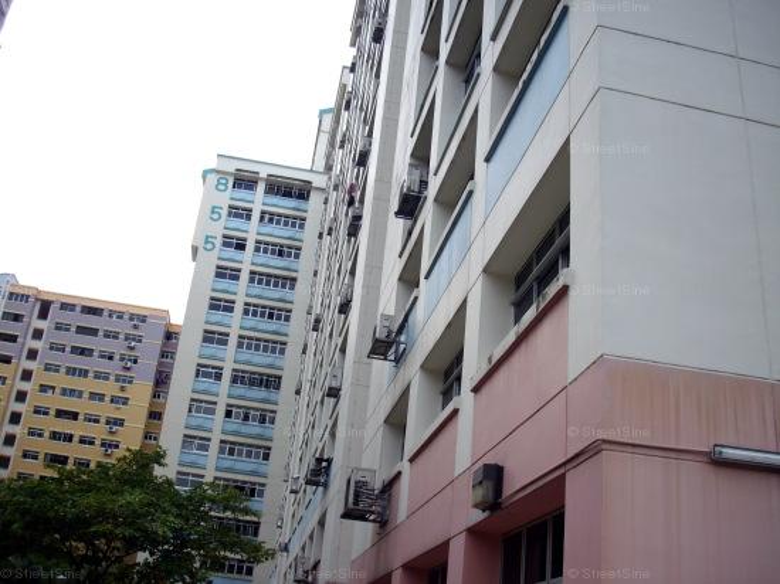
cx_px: 390
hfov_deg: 50.2
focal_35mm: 37
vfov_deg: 38.6
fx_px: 833
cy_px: 292
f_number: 2.8
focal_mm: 6.2
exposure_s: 1/125
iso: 86
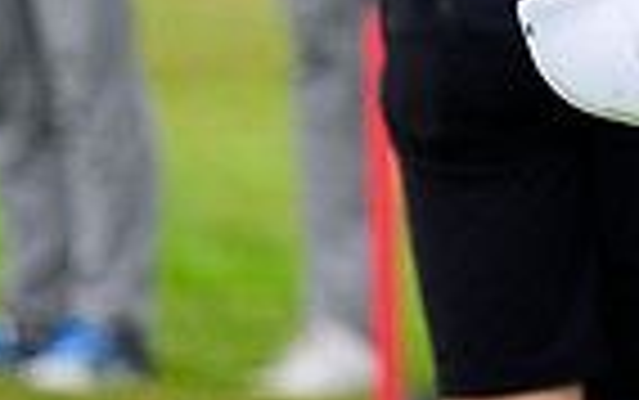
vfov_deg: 0.9
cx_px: 945
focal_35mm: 1499
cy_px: -443
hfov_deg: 1.4
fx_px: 26125
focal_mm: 360
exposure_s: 1/1000
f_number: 5.6
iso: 1000
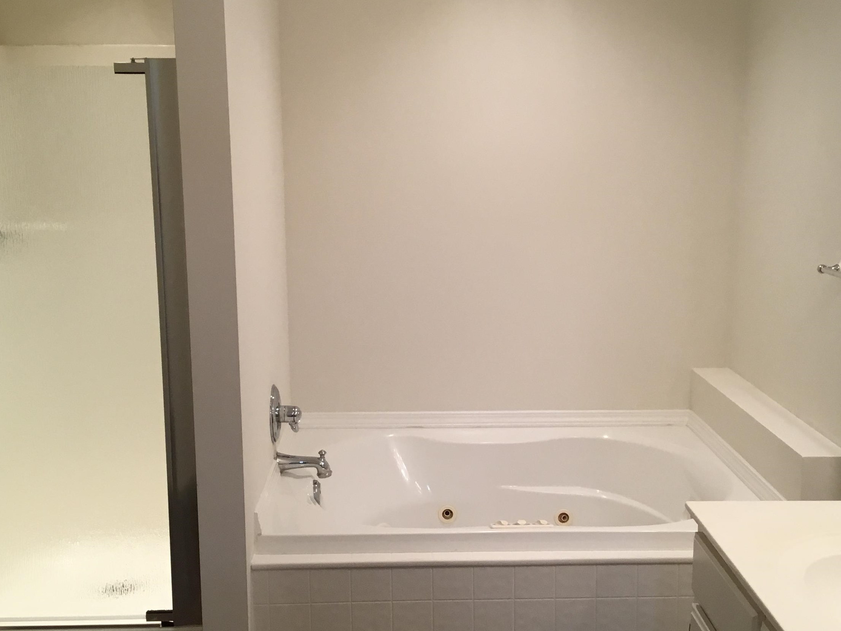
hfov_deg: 43.8
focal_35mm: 43
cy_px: 324
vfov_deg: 33.6
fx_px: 1045
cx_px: 407
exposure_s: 1/30
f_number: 2.4
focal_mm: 3.3
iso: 50
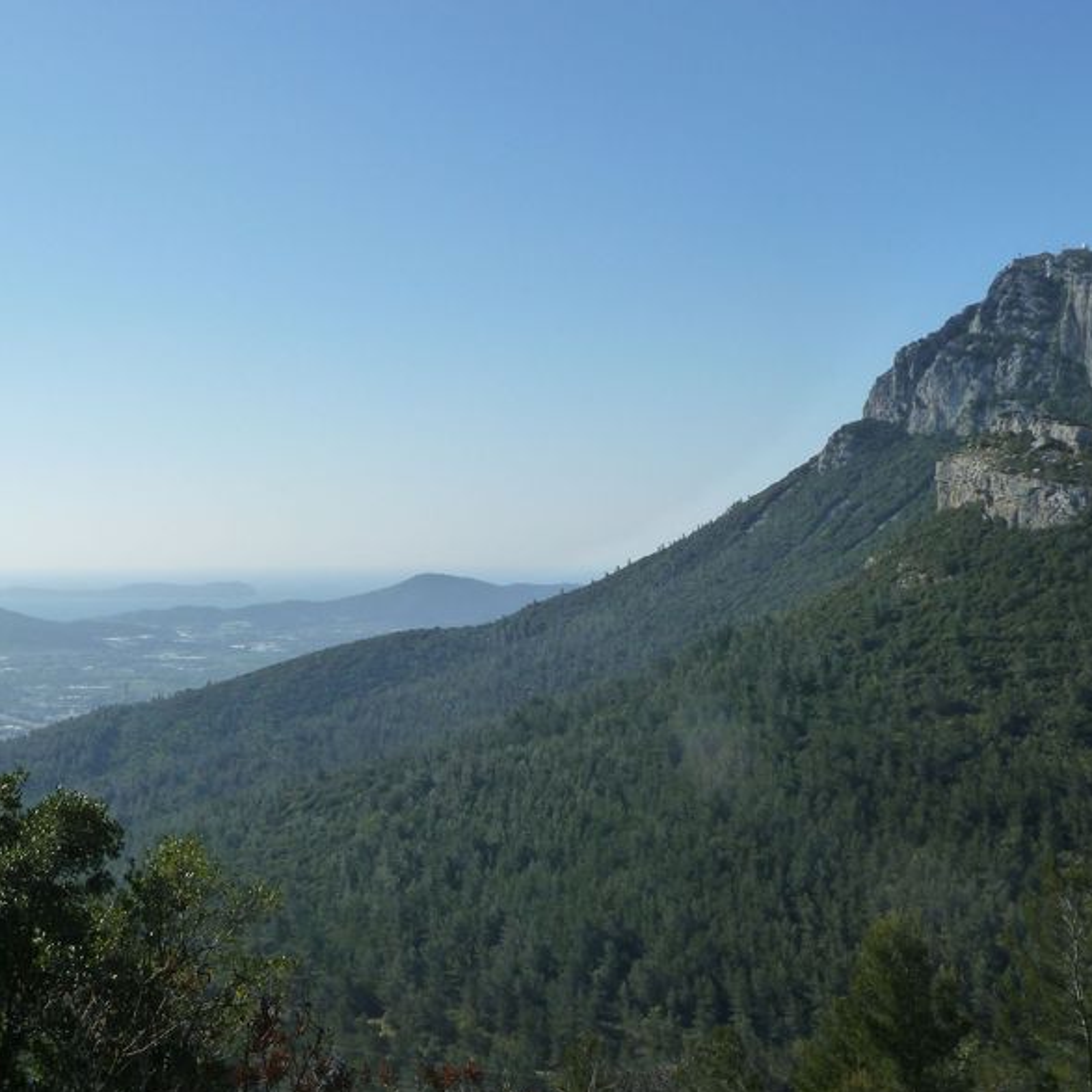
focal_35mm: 53
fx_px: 1892
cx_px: 385
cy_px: 543
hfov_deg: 32.0
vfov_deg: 32.2
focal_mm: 7.3
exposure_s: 1/500
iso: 125
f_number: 5.6
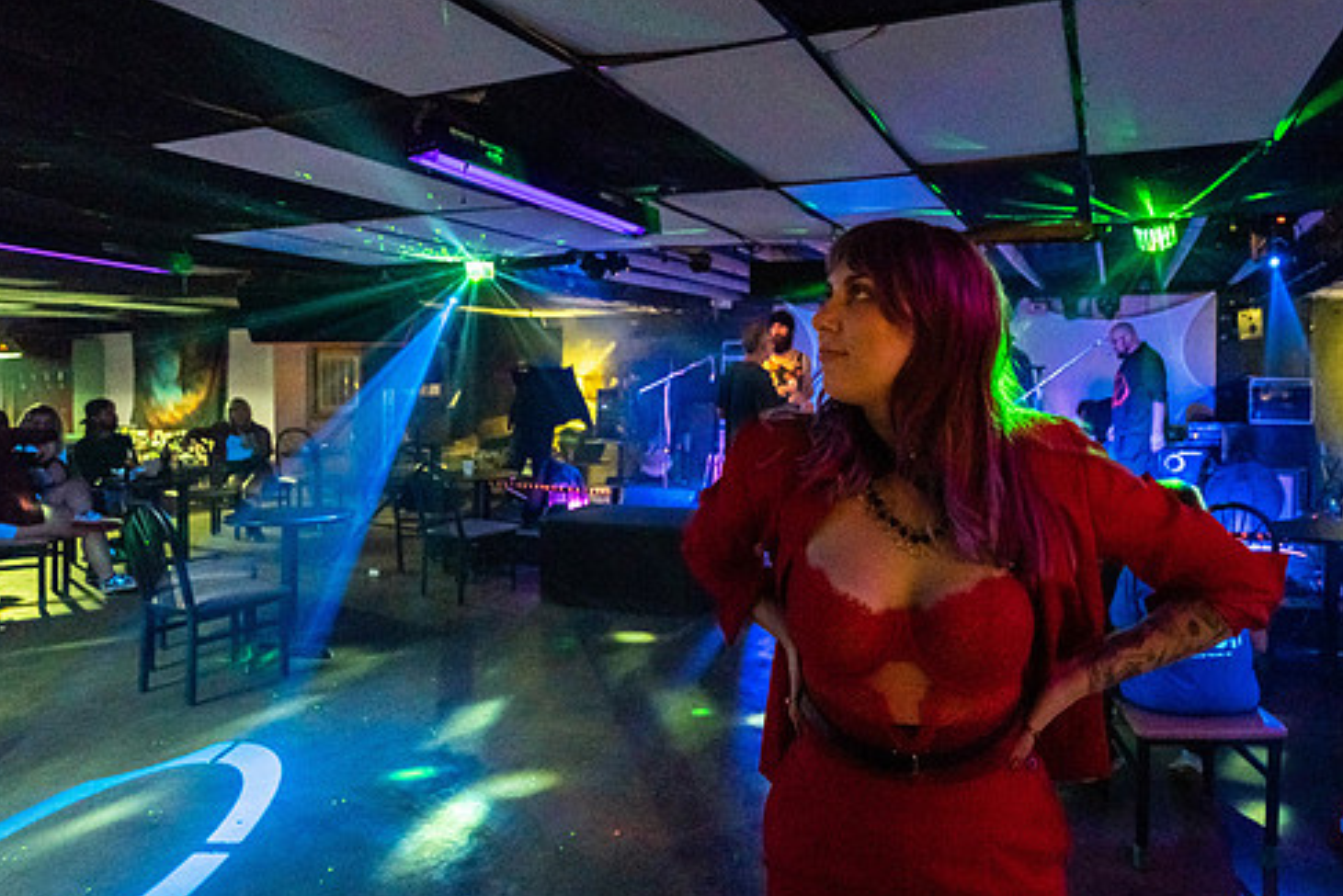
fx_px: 784
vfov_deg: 59.3
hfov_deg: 79.5
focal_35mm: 21
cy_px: 388
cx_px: 853
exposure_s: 1/250
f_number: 2.8
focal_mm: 14.6
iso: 3200
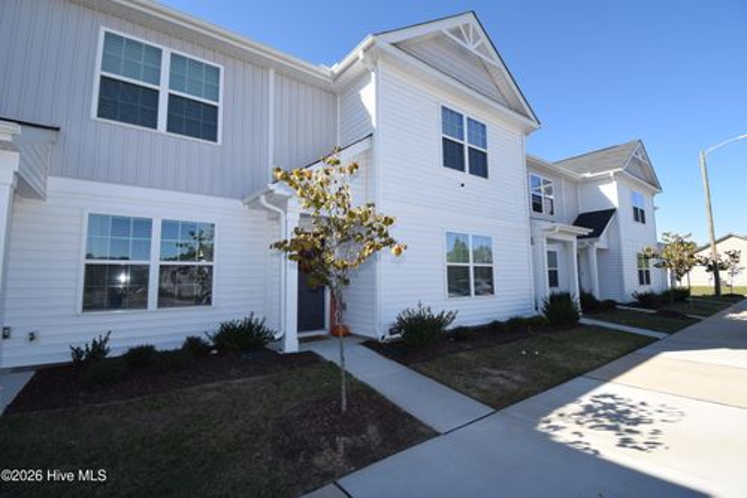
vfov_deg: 77.3
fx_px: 311
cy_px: 249
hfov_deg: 100.4
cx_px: 374
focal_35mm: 15
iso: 220
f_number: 8
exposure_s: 1/250
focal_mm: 10
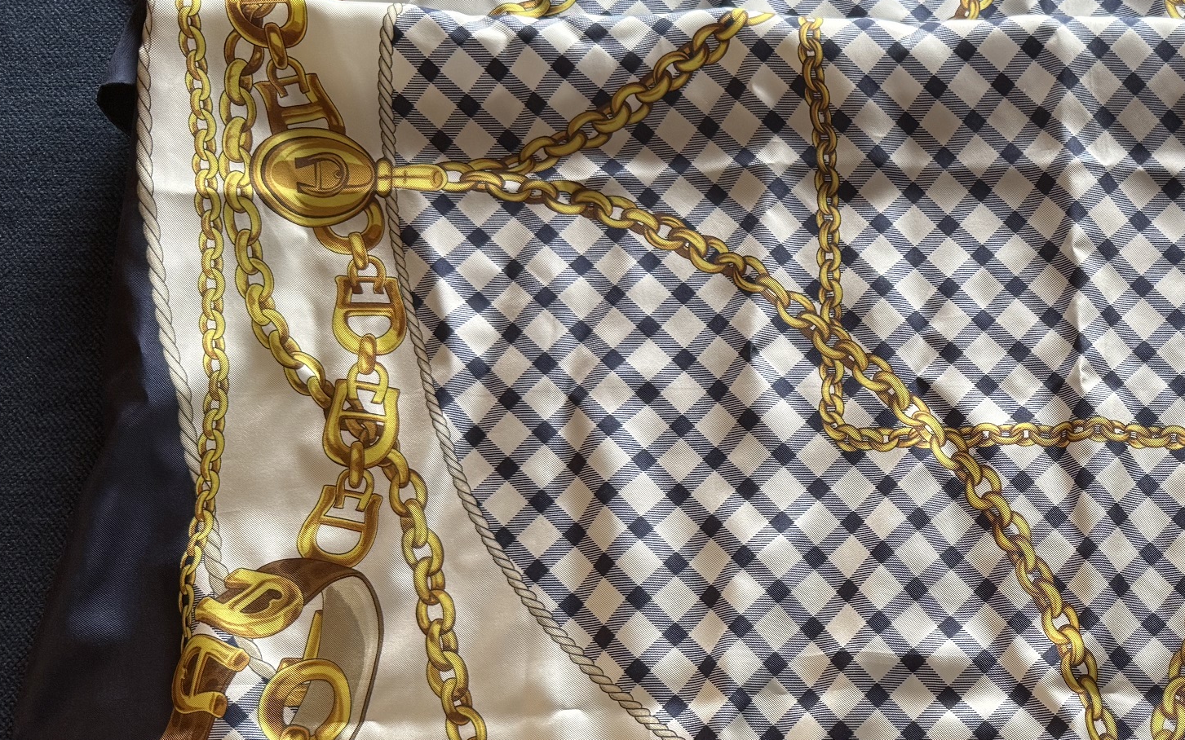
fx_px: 1615
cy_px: 568
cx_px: 1061
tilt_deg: -74.9
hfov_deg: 37.7
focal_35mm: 50
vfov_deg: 25.5
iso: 125
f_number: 1.78
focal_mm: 6.76
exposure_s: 1/121
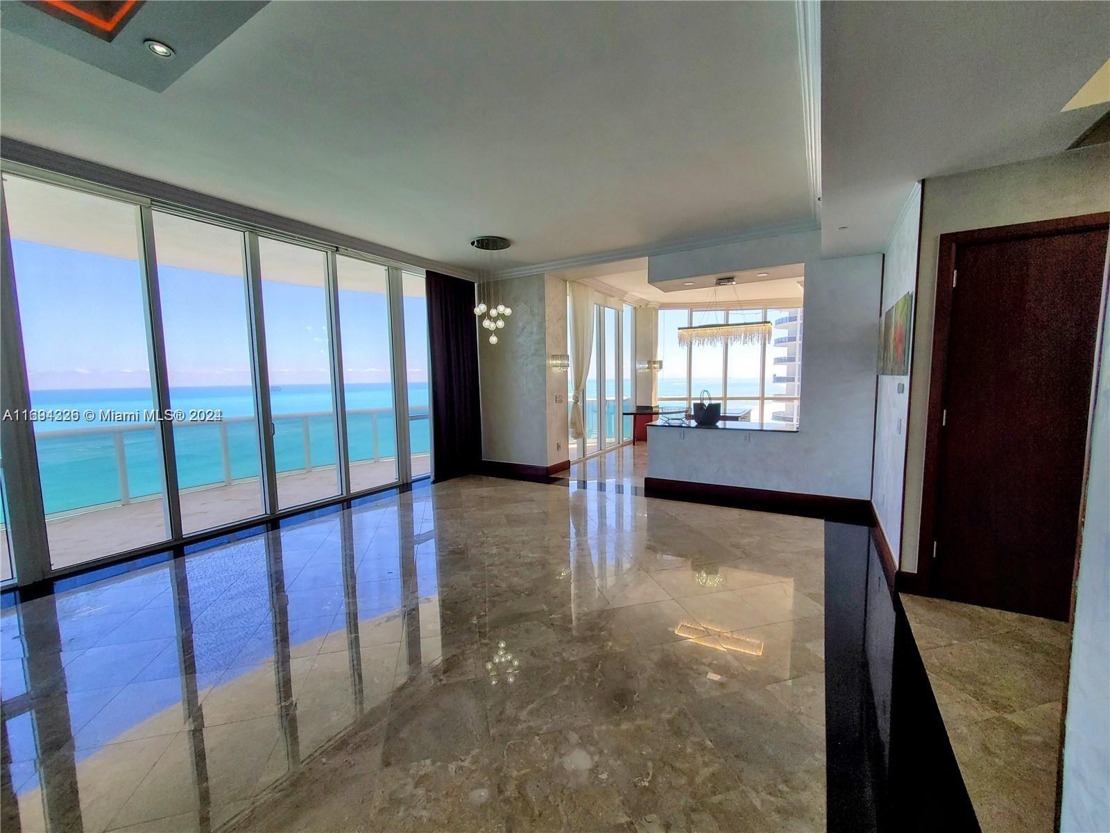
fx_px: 417
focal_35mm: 13
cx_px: 555
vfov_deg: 89.9
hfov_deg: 106.2
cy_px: 416
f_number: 2.2
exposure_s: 1/213
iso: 50
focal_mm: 1.8
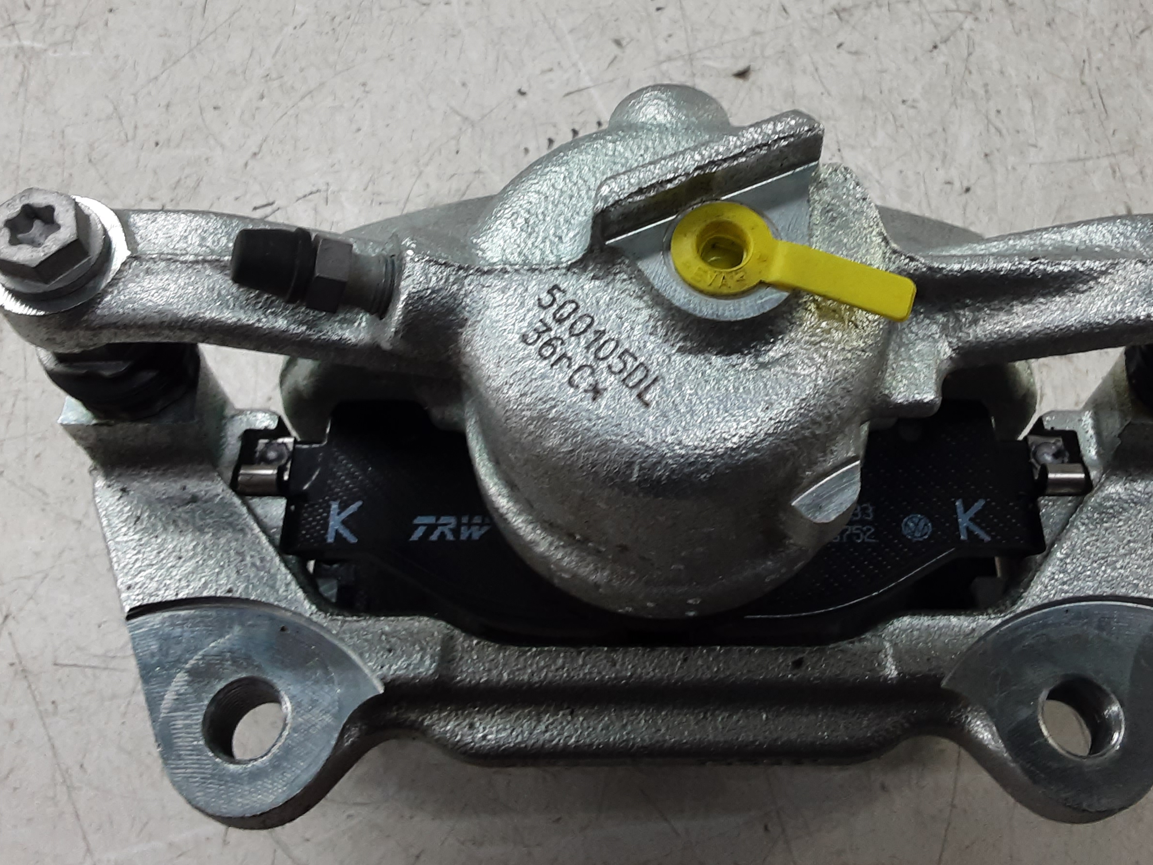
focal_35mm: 37
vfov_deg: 38.2
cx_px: 631
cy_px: 291
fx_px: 1232
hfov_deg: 50.1
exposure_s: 1/50
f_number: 1.9
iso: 64
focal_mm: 2.91
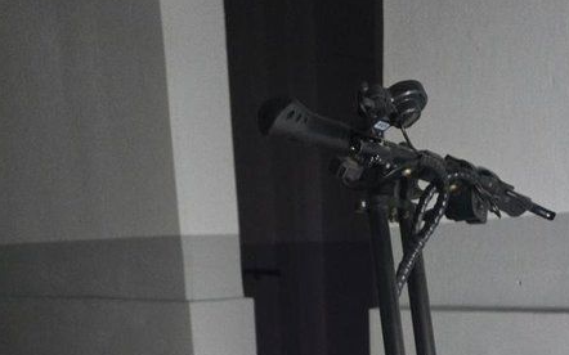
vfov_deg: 21.2
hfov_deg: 38.1
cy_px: 508
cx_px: 318
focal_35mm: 53
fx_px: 822
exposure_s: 1/60
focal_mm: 6.3
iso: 1600
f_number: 1.7
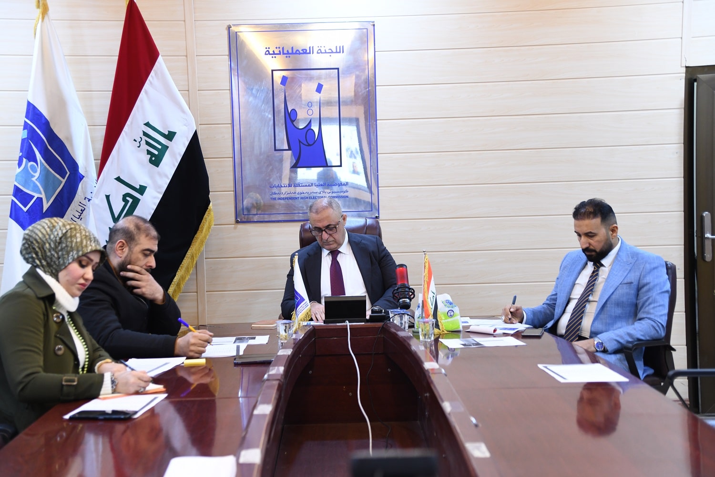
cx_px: 358
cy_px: 238
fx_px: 1092
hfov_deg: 36.2
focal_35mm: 55
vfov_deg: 24.6
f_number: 4.5
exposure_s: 1/50
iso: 1250
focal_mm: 55
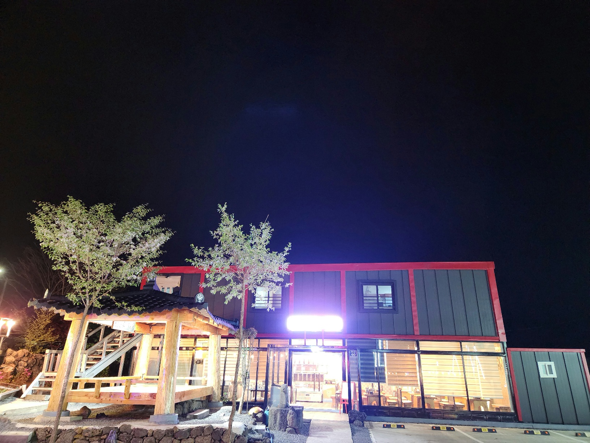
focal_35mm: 23
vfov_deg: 58.9
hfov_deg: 73.9
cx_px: 295
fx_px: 392
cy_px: 222
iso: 1250
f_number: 1.8
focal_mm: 5.4
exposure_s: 1/24
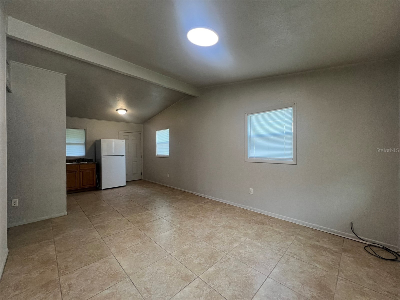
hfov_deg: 106.2
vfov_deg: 89.9
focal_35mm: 13
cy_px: 150
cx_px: 200
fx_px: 150
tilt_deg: -1.0
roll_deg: +0.9
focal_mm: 1.57
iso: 200
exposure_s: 1/120
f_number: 1.8
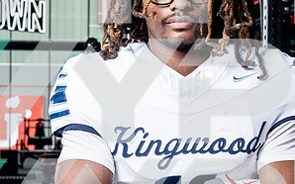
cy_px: 92
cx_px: 159
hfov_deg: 18.1
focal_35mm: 115
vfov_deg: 11.4
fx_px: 924
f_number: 9
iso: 640
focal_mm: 58
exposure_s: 1/250
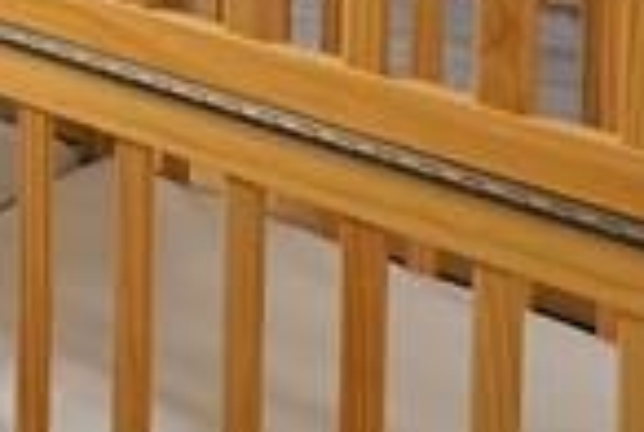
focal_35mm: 84
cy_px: -639
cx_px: -781
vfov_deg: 12.4
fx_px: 1506
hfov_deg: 16.0
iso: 640
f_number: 9
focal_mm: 12
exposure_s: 1/8
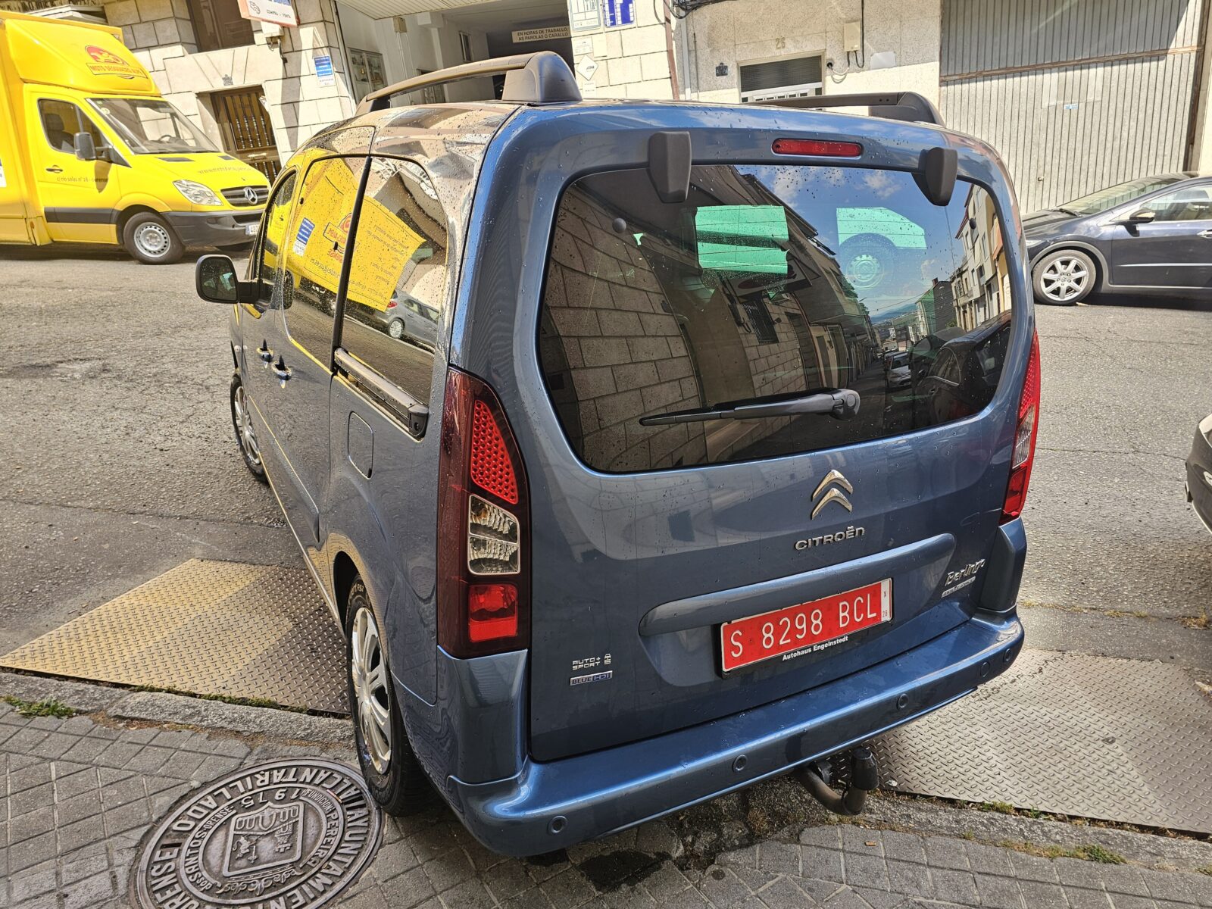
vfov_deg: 58.9
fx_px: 805
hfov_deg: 73.9
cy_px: 454
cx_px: 606
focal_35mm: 23
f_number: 1.7
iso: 25
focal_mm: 6.3
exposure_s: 1/190
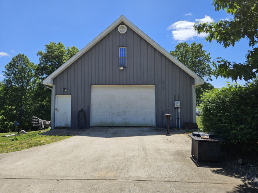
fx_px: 171
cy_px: 96
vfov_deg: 58.9
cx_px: 129
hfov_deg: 73.9
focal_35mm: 23
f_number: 1.8
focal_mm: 5.4
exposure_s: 1/1854
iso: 25
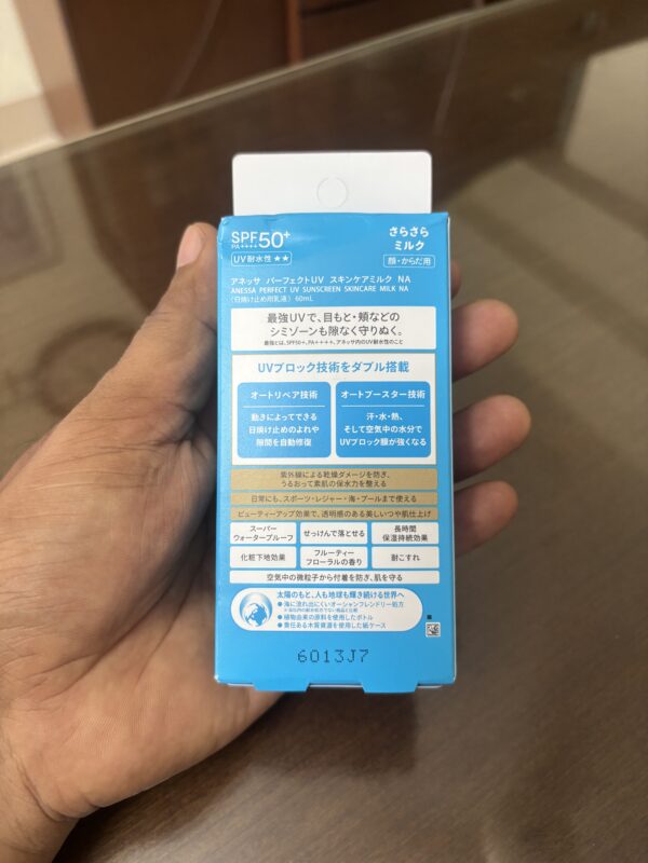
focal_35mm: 26
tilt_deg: -52.8
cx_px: 324
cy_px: 432
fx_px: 649
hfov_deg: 53.1
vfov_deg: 67.3
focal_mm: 5.96
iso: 200
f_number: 1.6
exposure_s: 1/60
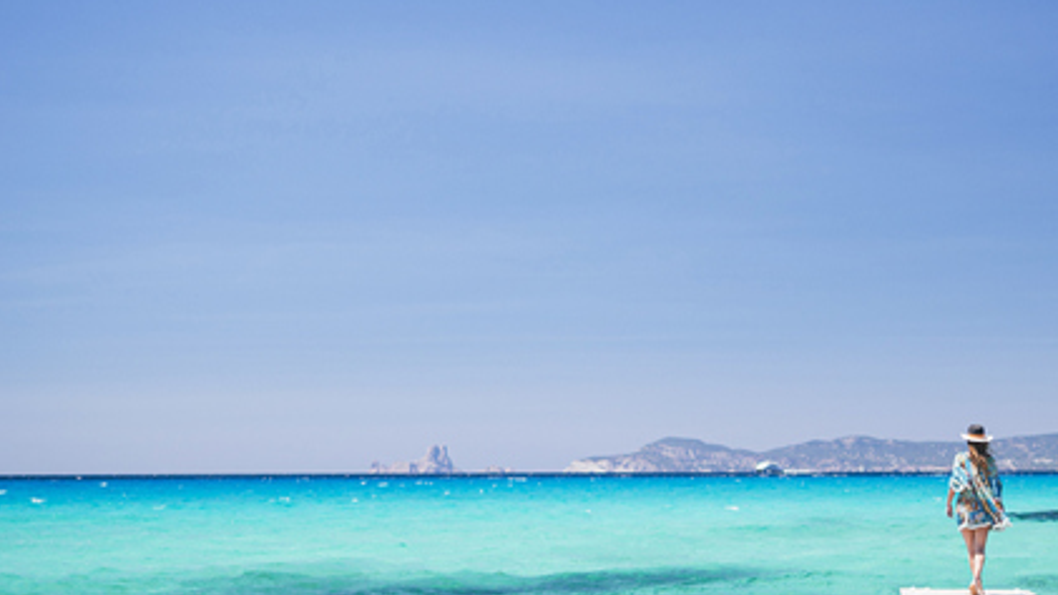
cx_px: 787
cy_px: 495
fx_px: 1768
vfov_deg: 18.9
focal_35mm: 63
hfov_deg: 32.7
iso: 100
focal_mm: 35
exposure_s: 1/800
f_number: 1.8
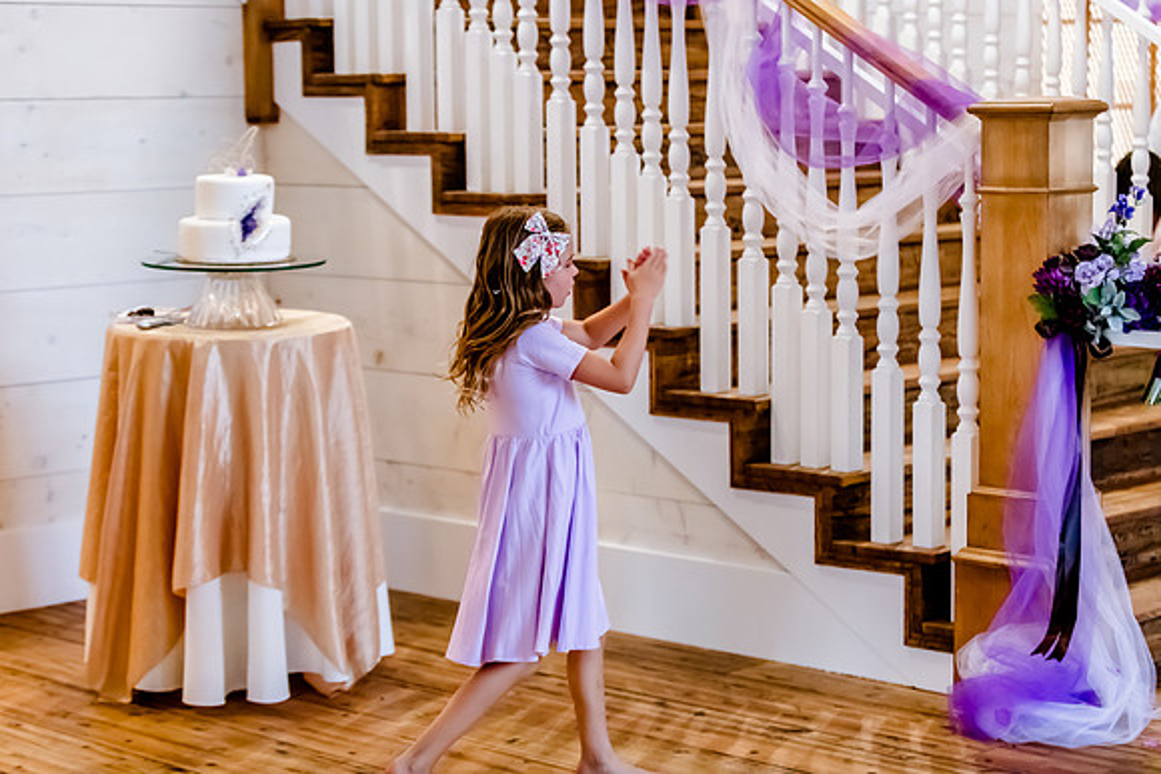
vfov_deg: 17.7
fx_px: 2490
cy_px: 347
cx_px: 521
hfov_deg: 26.2
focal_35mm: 77
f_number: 2.8
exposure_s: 1/320
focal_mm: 70
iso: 3200
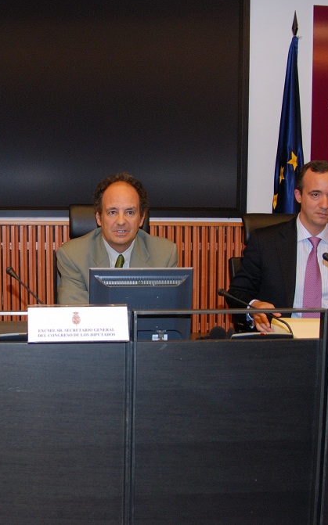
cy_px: 259
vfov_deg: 47.2
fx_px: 601
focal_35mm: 42
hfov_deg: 29.9
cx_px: 69
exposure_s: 1/125
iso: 400
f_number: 3.5
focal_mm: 18
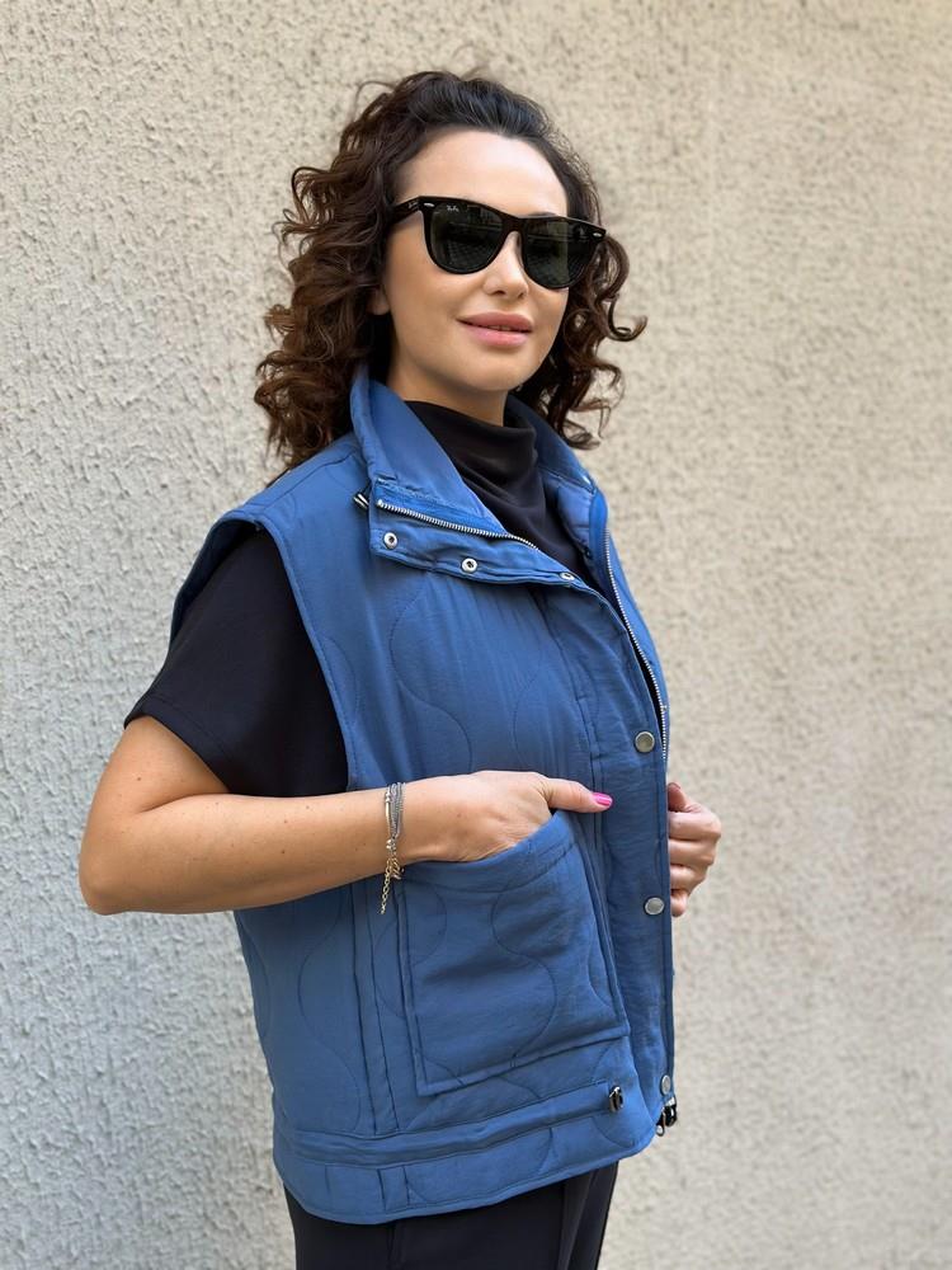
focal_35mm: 48
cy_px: 635
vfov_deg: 39.7
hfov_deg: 30.3
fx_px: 1760
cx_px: 476
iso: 64
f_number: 1.78
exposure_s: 1/157
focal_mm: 6.86
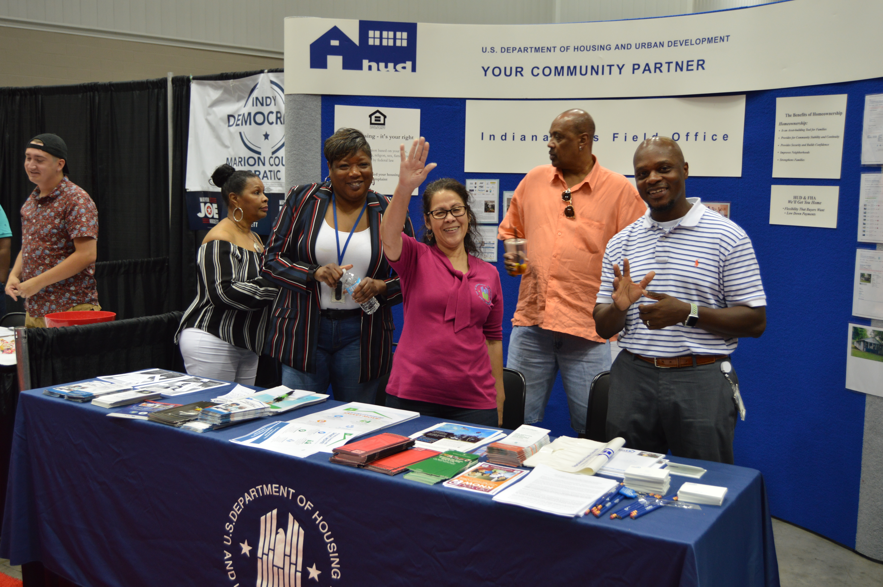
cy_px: 294
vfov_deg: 36.8
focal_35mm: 36
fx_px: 882
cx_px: 442
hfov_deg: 53.2
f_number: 4
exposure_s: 1/60
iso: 400
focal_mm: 24
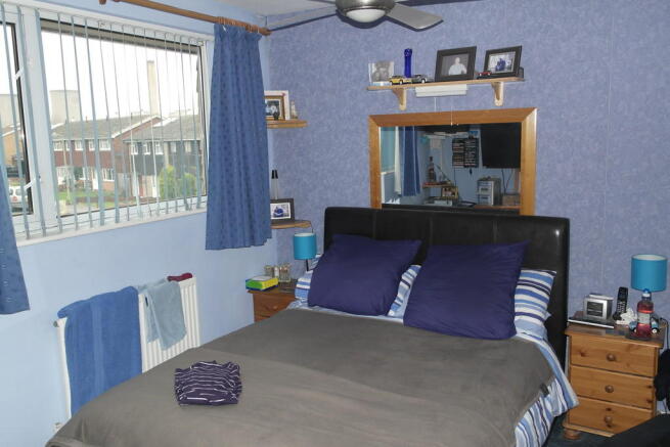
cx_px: 335
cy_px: 224
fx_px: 558
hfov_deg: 61.9
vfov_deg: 43.6
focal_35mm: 30
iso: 200
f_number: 3.5
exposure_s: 1/40
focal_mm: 20
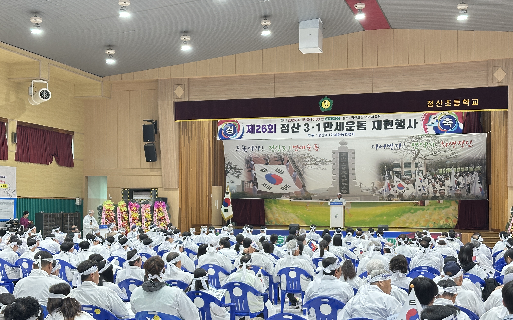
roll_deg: -0.2
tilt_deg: +2.3
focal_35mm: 51
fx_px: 713
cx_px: 256
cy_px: 185
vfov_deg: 25.3
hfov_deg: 39.6
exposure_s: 1/60
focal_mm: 6.86
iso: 160
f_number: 1.78
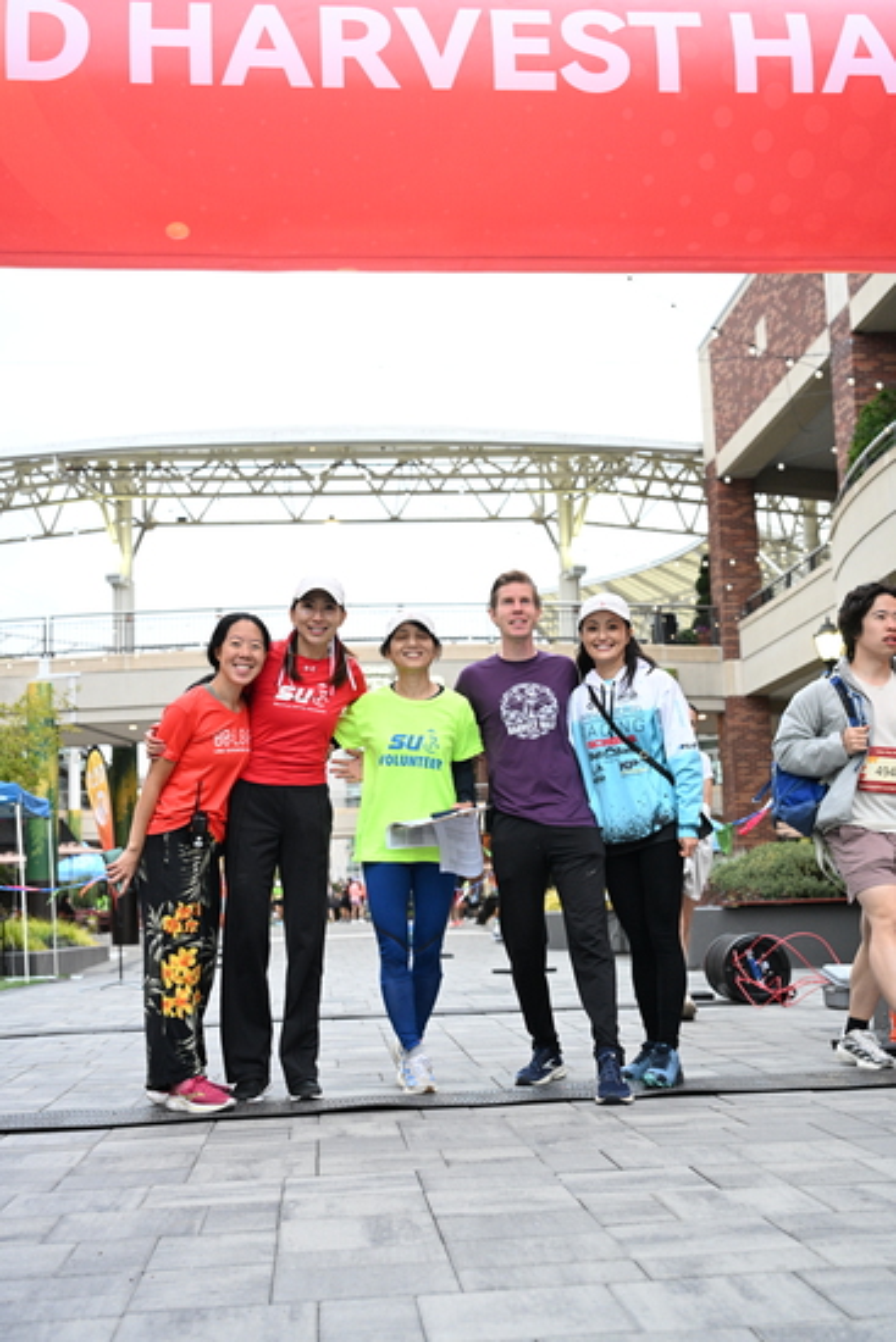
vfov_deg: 46.4
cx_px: 448
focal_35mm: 42
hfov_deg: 31.9
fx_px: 1567
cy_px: 671
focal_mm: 42
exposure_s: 1/400
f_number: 4
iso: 3200
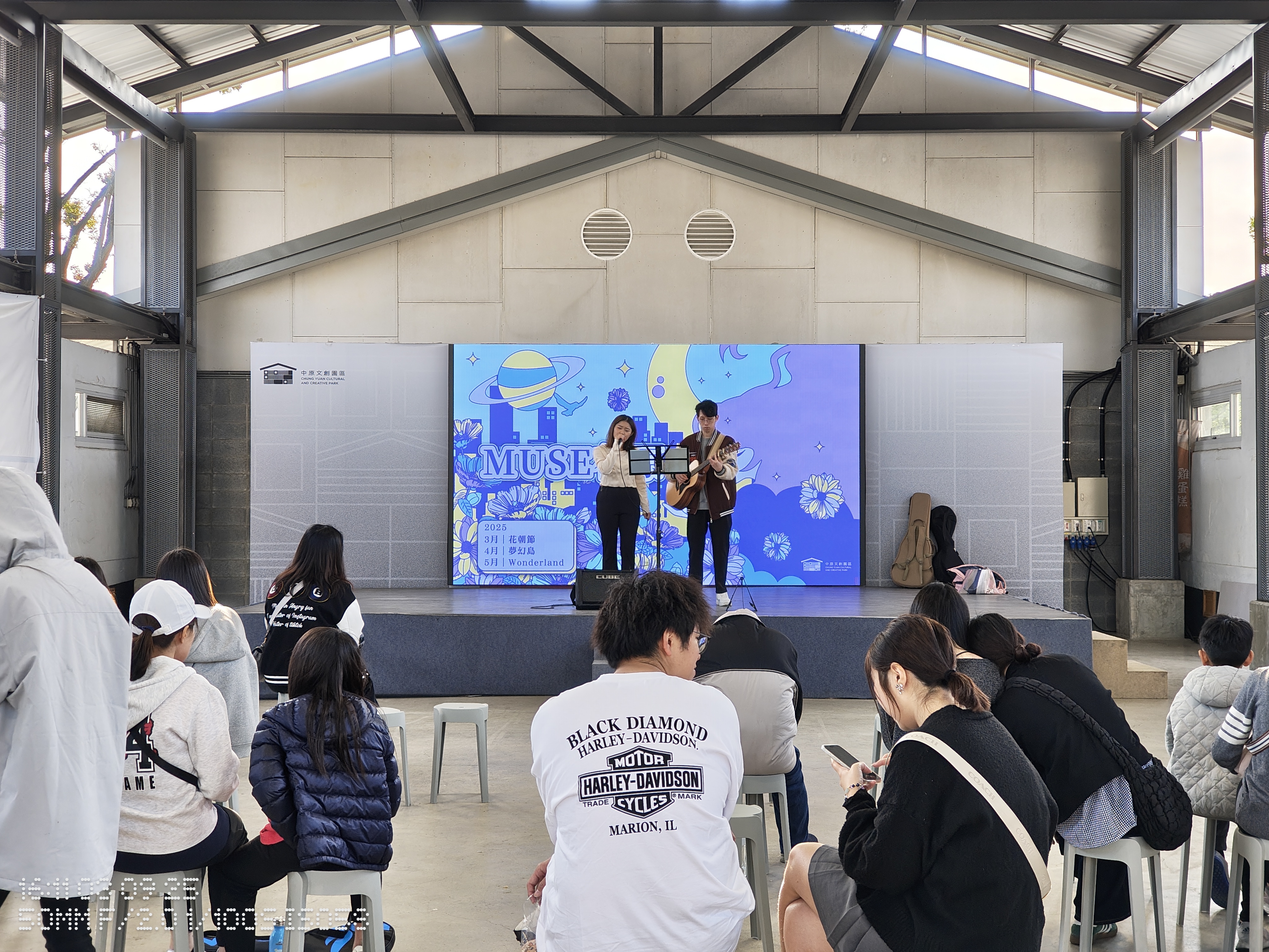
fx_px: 1833
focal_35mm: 50
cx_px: 634
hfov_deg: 38.2
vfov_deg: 29.1
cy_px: 476
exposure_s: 1/100
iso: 58
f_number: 2
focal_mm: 7.1
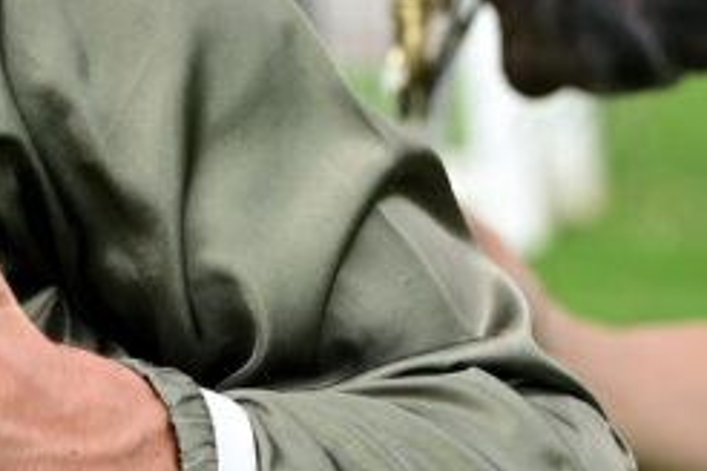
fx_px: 7030
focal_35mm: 358
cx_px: -558
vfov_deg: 3.8
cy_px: -225
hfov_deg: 5.7
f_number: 5.6
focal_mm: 86
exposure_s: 1/1600
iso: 1000
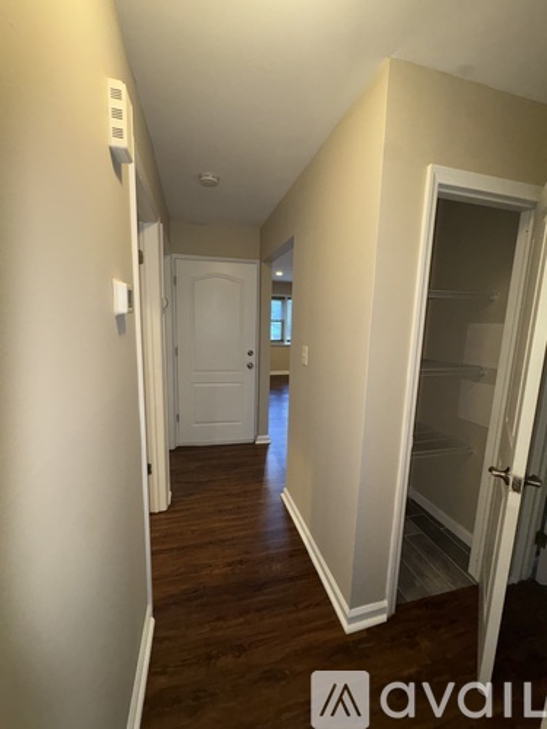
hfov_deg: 85.7
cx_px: 274
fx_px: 295
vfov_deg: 102.1
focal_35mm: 14
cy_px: 364
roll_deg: -1.6
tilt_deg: -8.8
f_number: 2.2
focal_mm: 2.22
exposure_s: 1/60
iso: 160
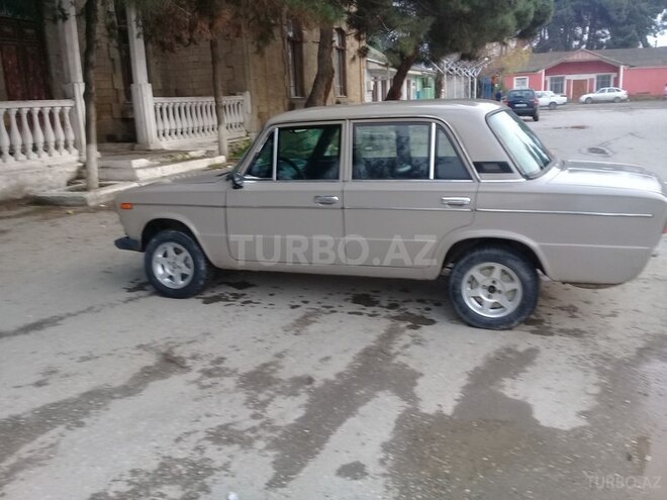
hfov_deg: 58.4
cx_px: 334
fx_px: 597
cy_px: 250
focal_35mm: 31
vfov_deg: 45.4
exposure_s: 1/33
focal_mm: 3.3
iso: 50
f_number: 2.2
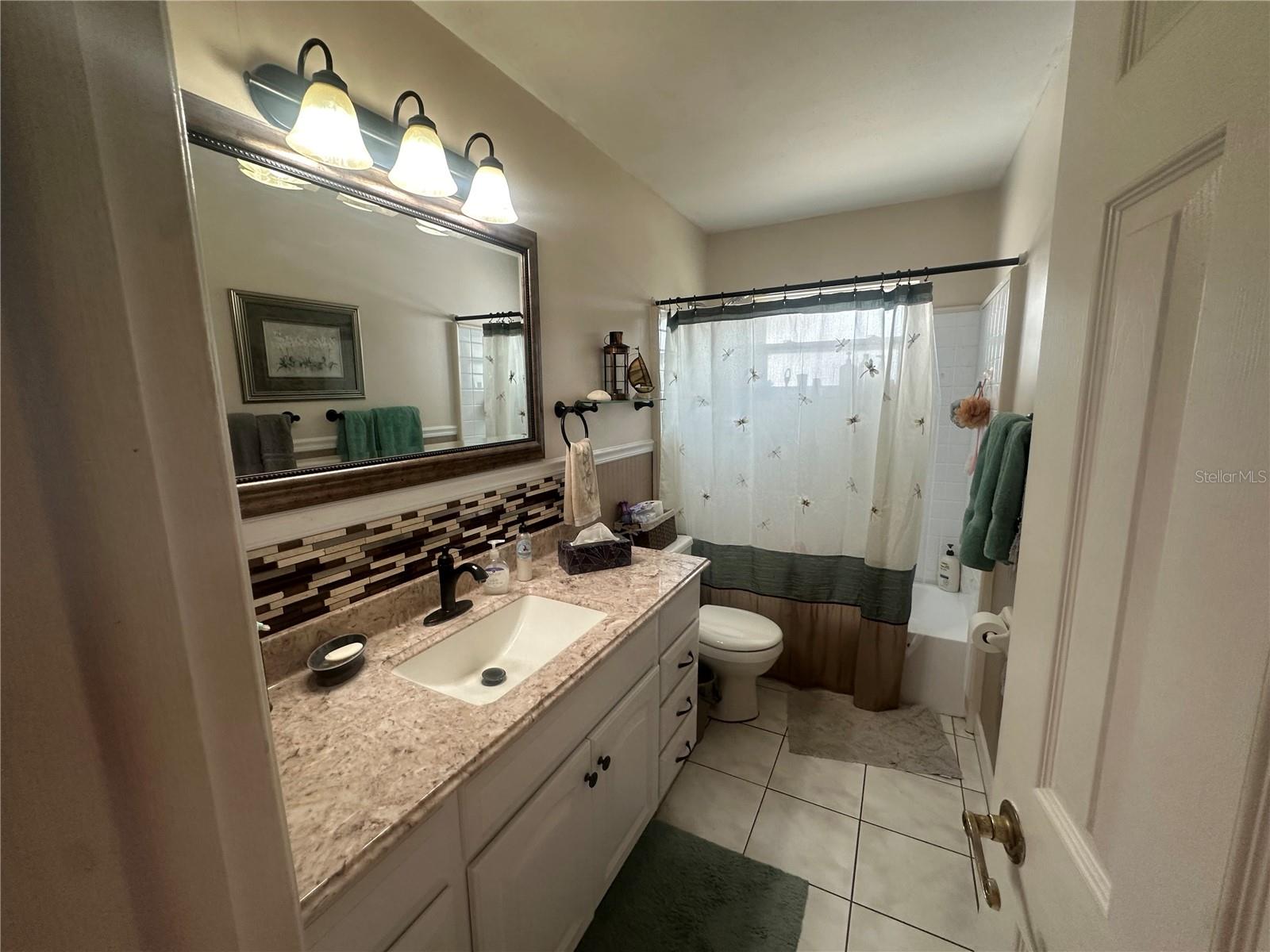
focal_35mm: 14
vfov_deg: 85.7
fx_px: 514
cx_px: 635
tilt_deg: -9.6
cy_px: 476
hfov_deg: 102.1
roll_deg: +1.5
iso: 200
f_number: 2.2
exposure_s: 1/120
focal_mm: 2.22
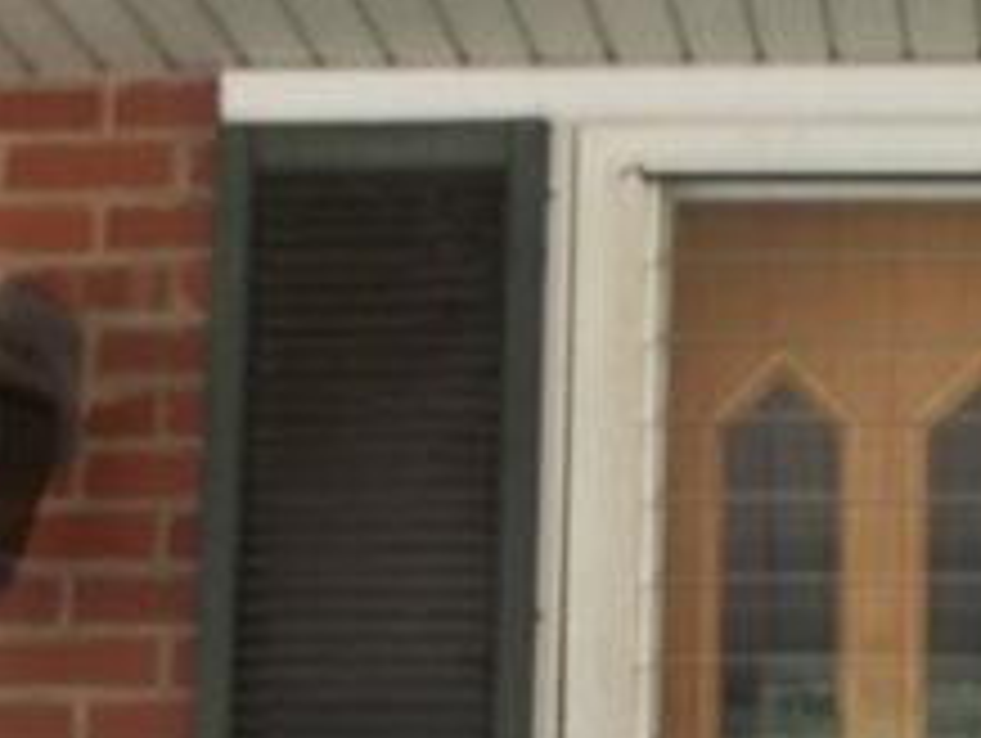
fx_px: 3433
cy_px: 878
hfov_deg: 16.1
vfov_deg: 12.0
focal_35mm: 121
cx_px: 860
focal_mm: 5.9
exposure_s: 1/100
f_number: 3.3
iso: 64
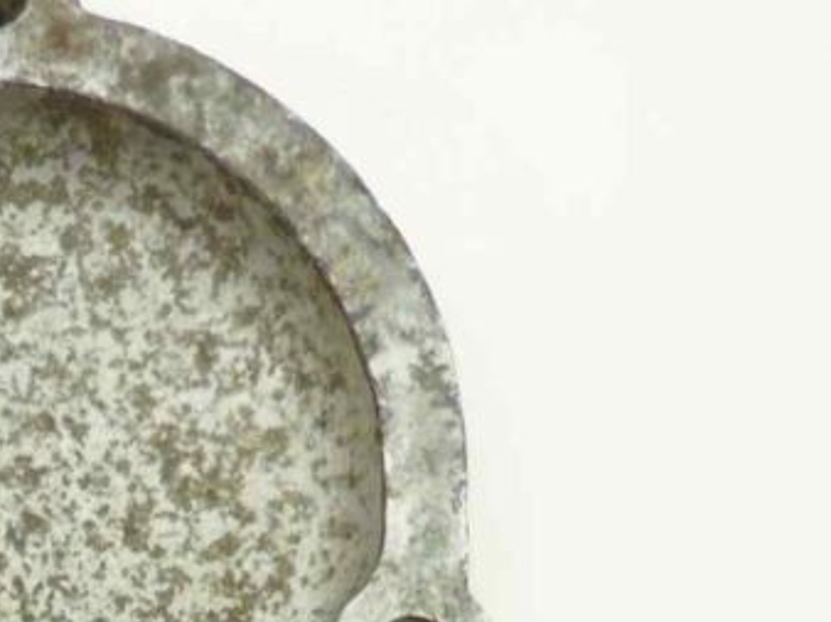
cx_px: -366
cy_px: 1265
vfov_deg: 11.8
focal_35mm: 111
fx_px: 2663
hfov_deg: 16.4
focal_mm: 4.1
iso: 80
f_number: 3.3
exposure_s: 1/13
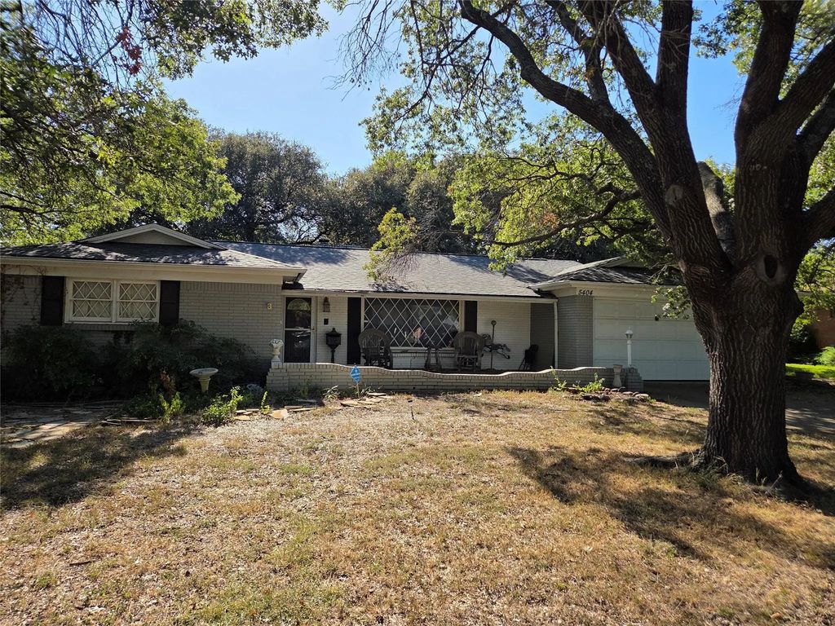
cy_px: 313
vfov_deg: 58.9
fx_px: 555
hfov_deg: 73.9
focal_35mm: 23
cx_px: 418
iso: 80
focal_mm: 5.4
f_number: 1.8
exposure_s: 1/4365
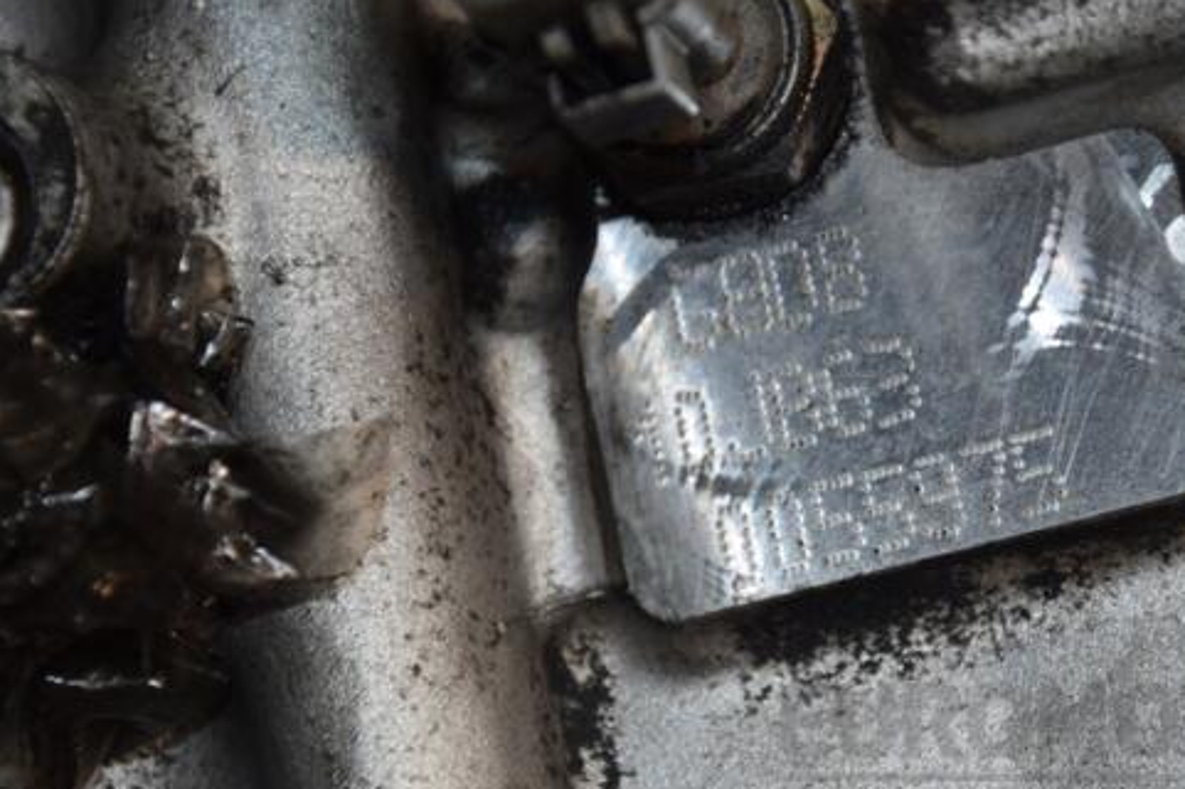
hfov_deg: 10.5
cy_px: 392
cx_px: 734
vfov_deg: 7.0
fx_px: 6468
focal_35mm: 197
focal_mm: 105
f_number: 5.6
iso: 800
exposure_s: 1/60
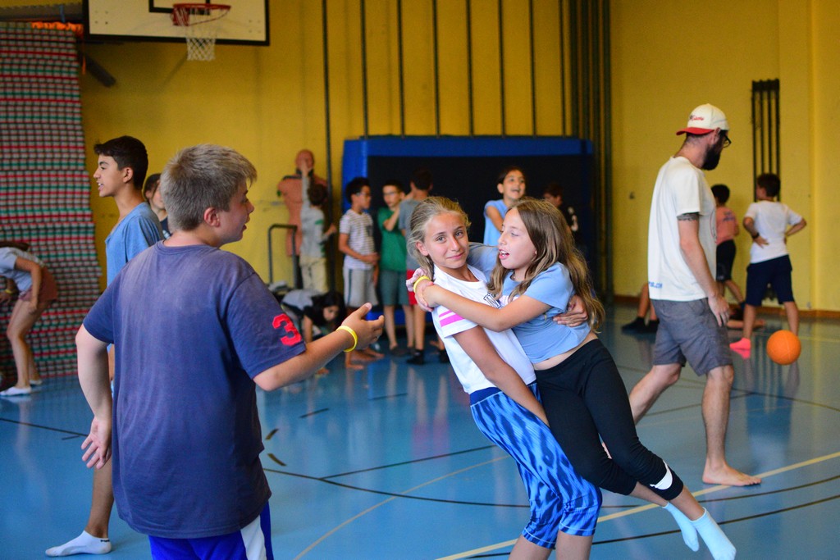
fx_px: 1225
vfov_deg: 25.8
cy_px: 280
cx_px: 420
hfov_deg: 37.8
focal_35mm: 52
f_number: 1.8
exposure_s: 1/640
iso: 3200
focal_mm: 35
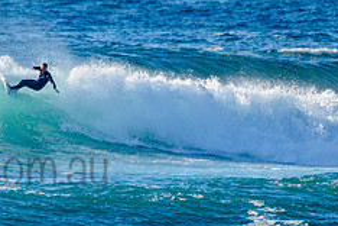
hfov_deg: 1.4
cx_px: 50
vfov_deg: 0.9
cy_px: 110
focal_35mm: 1520
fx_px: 14270
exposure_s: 1/2000
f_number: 5.6
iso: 250
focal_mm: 500
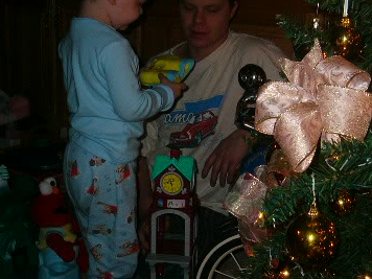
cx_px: 189
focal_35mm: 63
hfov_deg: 30.7
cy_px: 97
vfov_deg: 23.2
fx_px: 677
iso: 100
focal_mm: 5.8
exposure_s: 1/60
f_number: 2.8
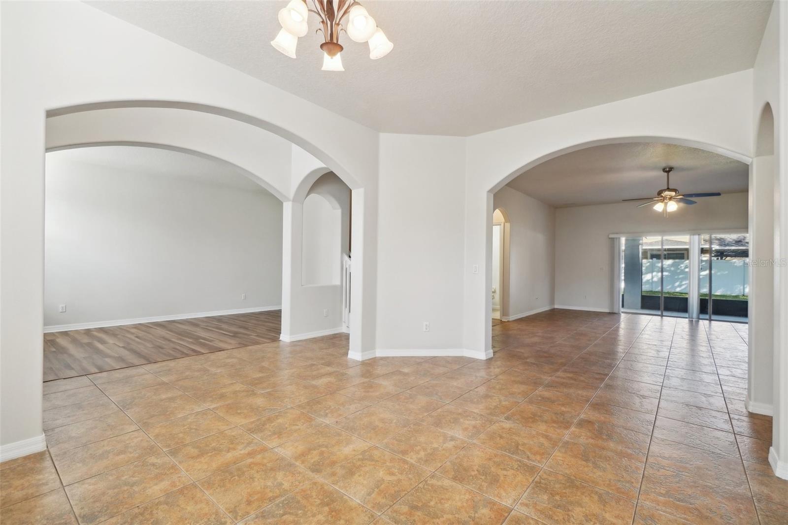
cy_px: 262
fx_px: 328
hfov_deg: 100.4
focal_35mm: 15
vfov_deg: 77.3
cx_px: 394
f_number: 8
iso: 400
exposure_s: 1/25
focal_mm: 10
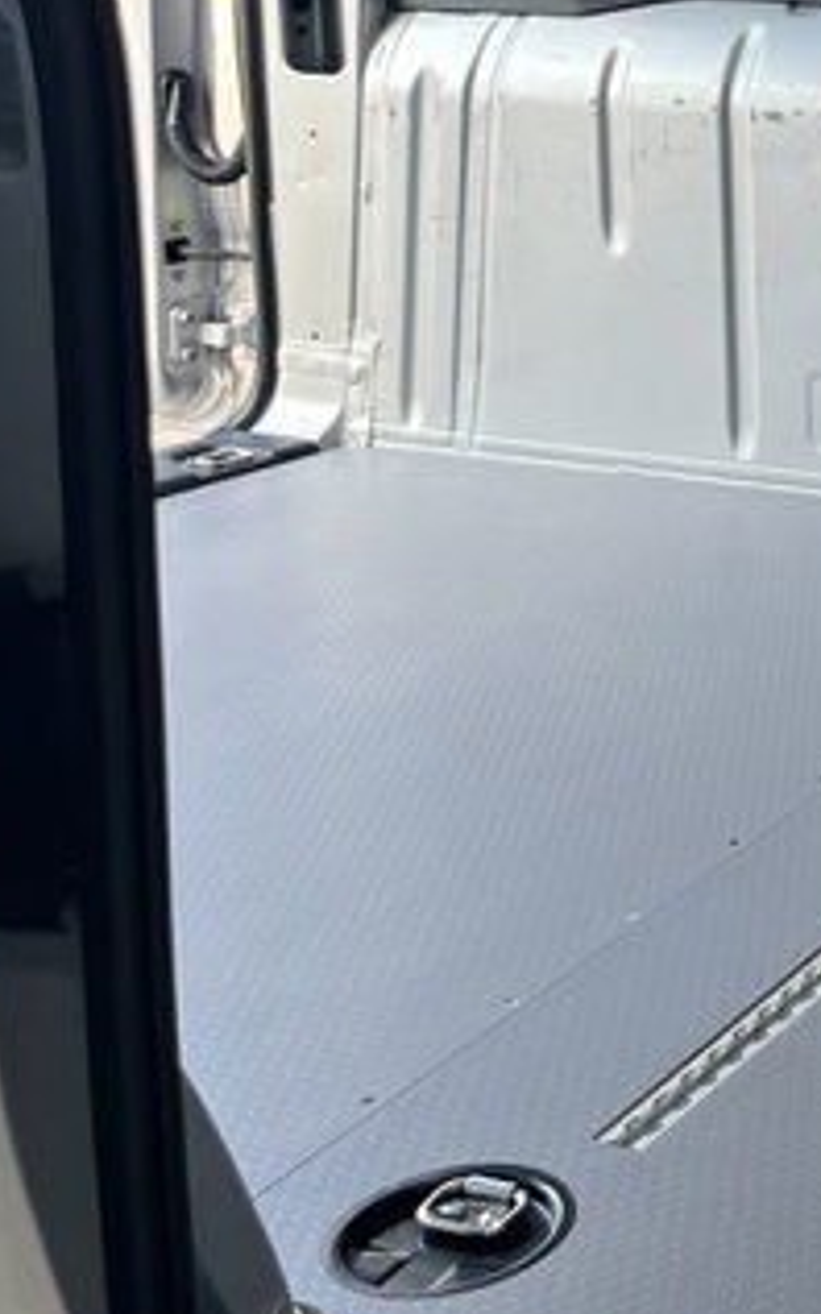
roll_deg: +0.2
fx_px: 2364
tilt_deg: -9.7
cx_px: 1397
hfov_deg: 16.9
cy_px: 236
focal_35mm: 66
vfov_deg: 30.2
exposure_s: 1/100
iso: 64
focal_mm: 5.1
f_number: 1.6
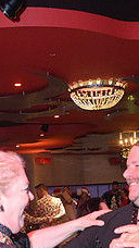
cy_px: 301
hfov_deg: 18.7
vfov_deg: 28.4
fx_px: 420
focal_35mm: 64
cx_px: 91
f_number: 4
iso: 4000
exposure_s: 1/100
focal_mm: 24
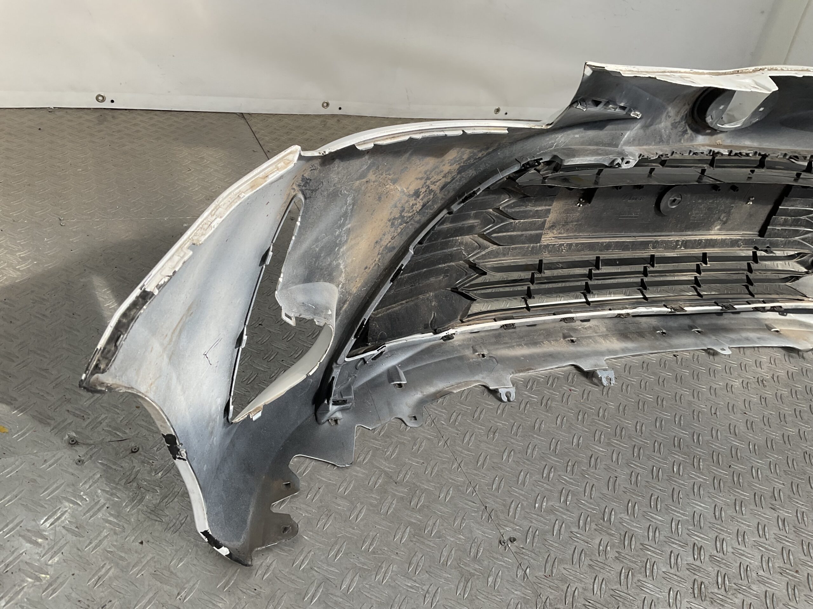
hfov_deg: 61.7
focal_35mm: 29
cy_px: 304
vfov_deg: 48.2
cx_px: 406
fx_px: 681
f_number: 1.8
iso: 16
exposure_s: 1/428
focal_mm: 3
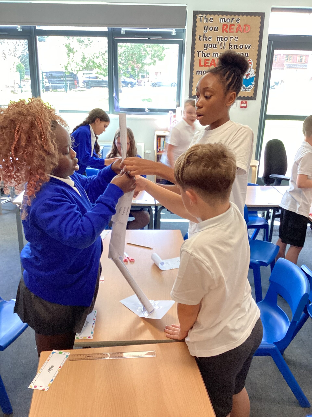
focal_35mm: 31
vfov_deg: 58.4
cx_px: 156
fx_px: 373
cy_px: 208
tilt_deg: -20.2
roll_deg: -1.7
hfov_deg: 45.4
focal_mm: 3.3
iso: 50
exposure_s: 1/60
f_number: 2.4
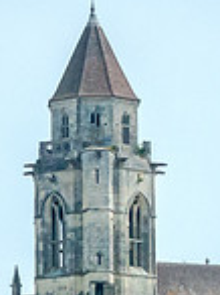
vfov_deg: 5.7
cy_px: 409
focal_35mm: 343
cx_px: -58
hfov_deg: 4.3
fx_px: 2915
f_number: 7.1
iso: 1000
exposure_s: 1/500
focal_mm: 25.7
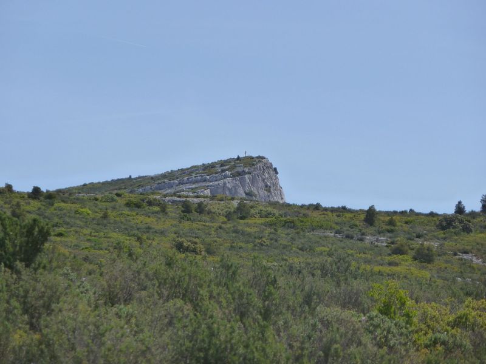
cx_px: 243
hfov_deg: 9.4
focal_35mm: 210
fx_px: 2948
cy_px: 182
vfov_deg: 7.1
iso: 125
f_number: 5.6
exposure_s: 1/640
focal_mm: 34.4
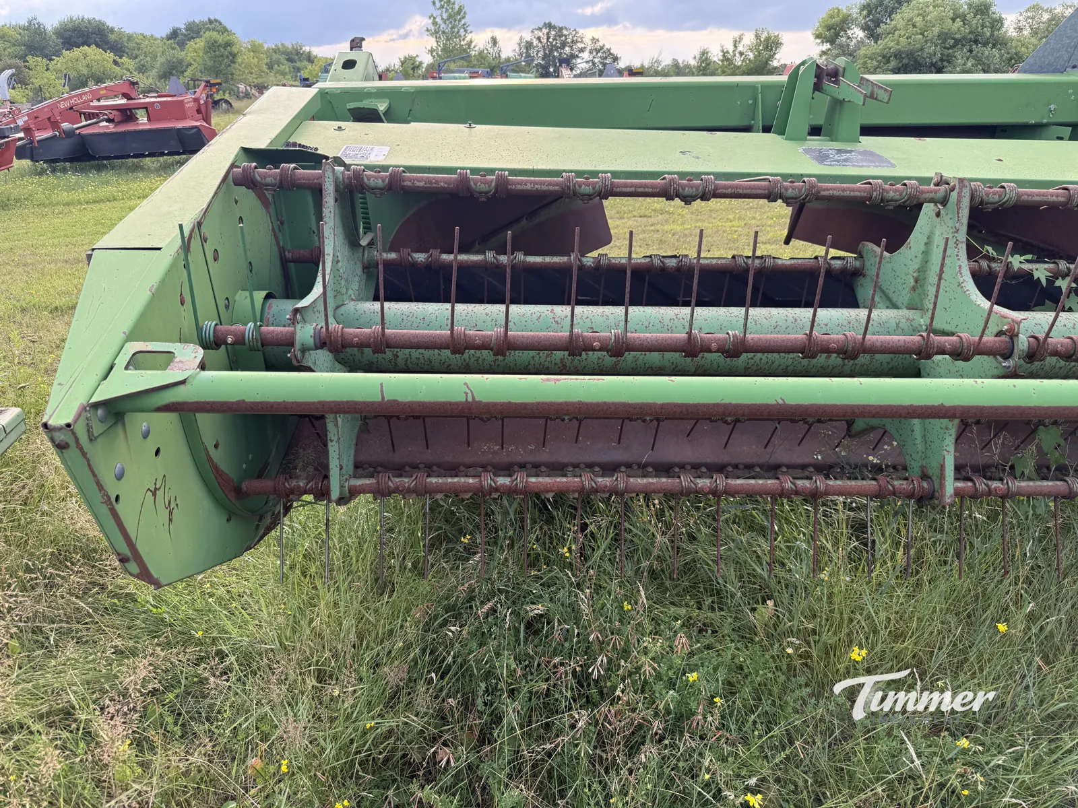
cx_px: 539
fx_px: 747
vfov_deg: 56.8
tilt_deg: -21.7
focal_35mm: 24
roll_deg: +0.2
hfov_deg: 71.6
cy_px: 404
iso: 80
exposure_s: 1/323
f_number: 1.78
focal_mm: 6.76
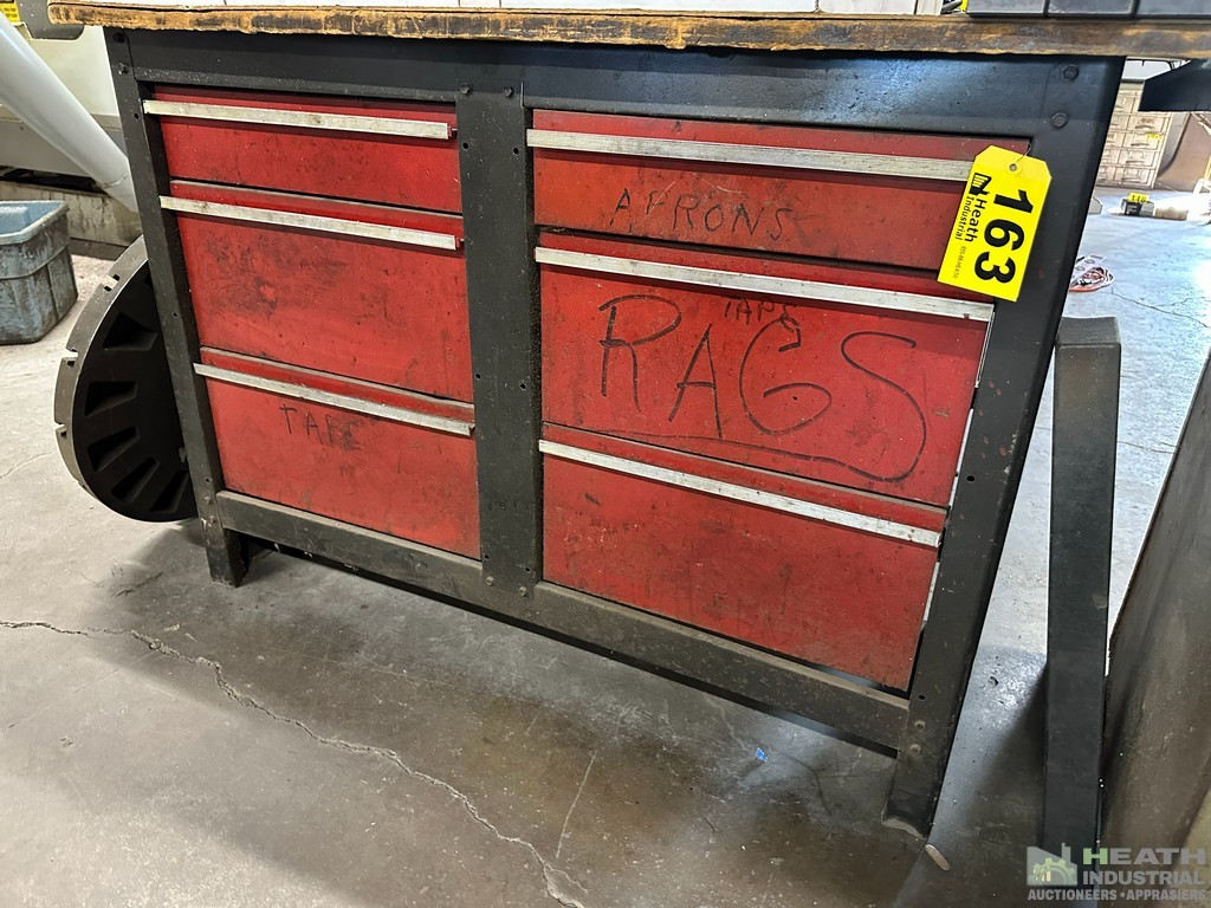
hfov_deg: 71.6
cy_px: 454
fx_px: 840
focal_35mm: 24
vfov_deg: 56.8
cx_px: 606
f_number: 1.78
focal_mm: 6.86
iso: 1000
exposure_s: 1/58
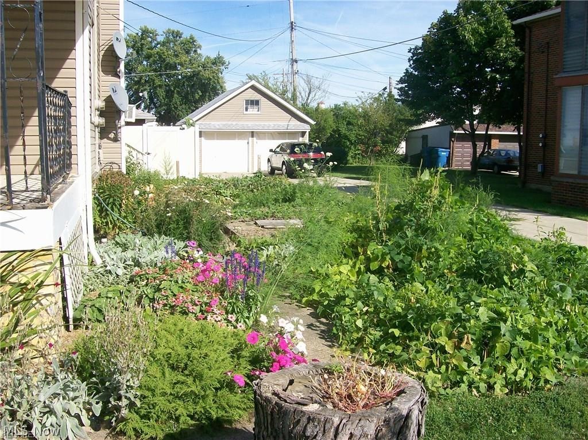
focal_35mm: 36
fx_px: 611
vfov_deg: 39.6
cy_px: 220
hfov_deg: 51.4
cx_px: 294
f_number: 4.8
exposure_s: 1/455
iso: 80
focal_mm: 6
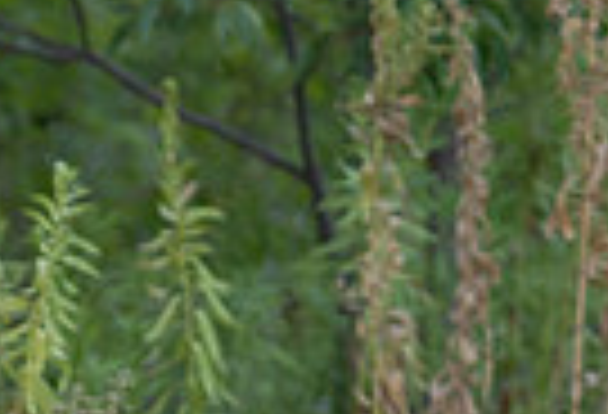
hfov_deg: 5.1
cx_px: -618
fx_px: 6683
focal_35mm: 393
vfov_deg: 3.5
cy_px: 449
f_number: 2.8
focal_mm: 81
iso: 200
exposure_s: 1/320
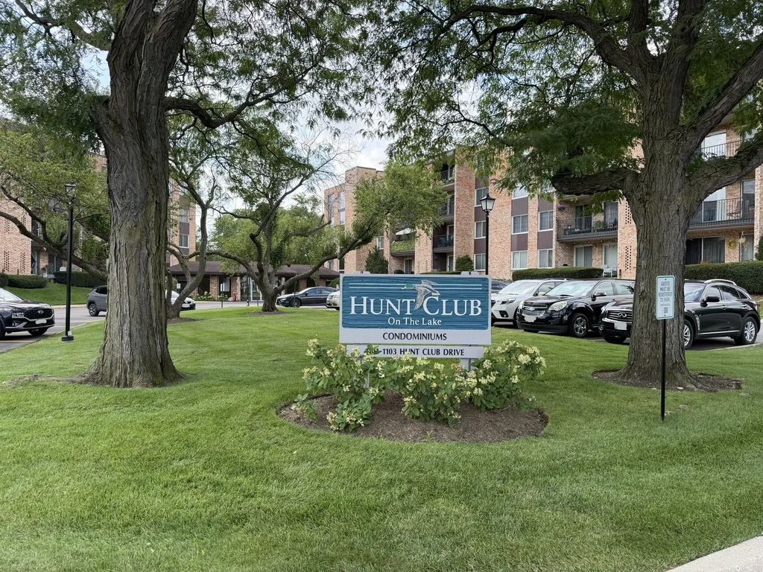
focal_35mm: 24
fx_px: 529
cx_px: 382
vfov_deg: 56.8
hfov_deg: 71.6
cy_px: 286
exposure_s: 1/1106
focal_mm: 6.76
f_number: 1.78
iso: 100
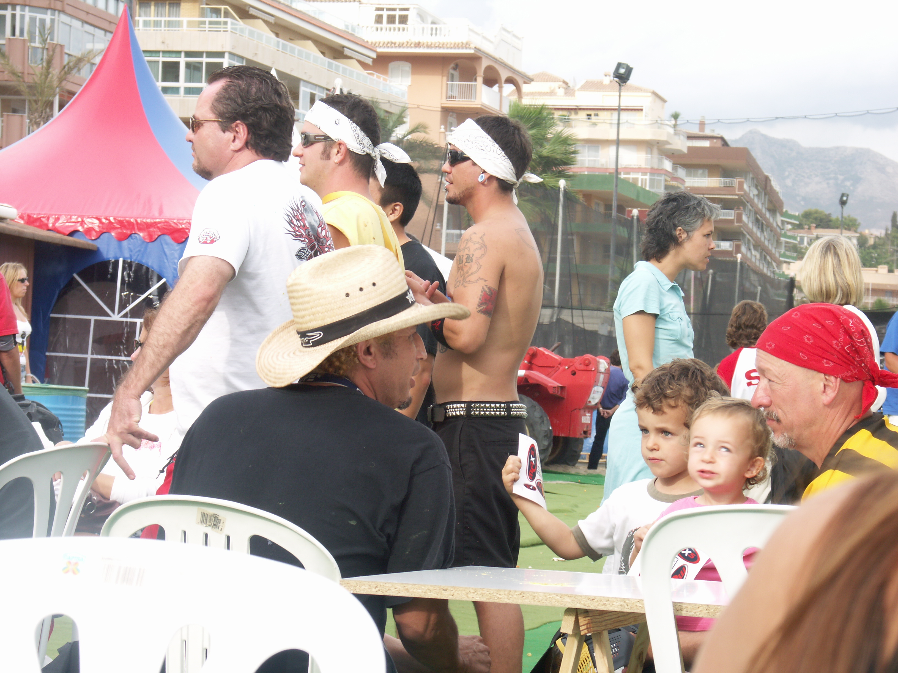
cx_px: 449
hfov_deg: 16.8
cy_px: 336
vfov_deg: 12.7
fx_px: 3035
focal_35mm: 117
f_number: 6.3
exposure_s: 1/80
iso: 64
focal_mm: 29.86
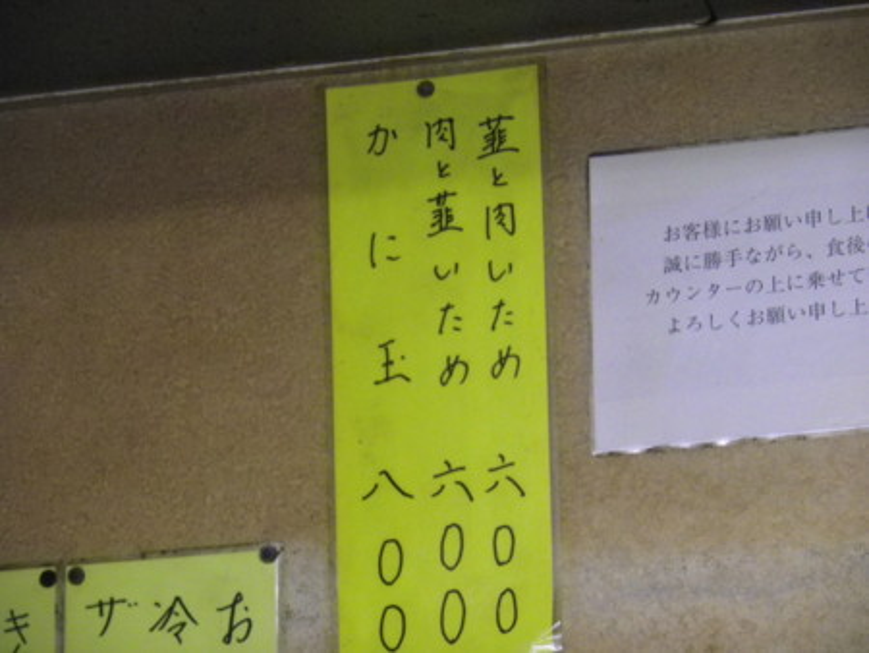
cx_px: 434
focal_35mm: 213
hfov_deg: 9.3
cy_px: 326
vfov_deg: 7.0
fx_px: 5350
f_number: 5.8
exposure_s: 1/80
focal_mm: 37.5
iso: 800
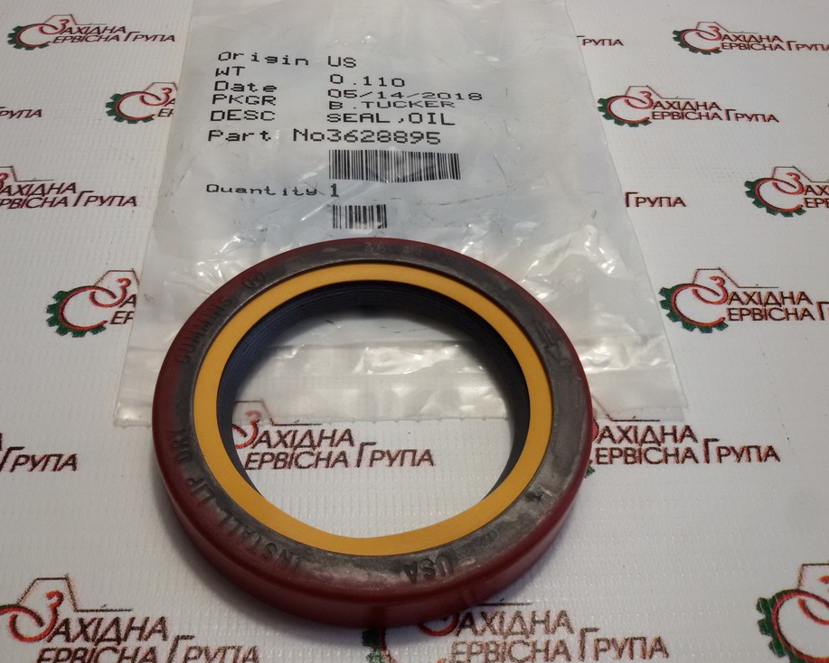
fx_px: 810
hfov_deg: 54.1
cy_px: 331
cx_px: 378
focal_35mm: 33
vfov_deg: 44.6
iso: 64
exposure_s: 1/100
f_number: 2.4
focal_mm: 2.93
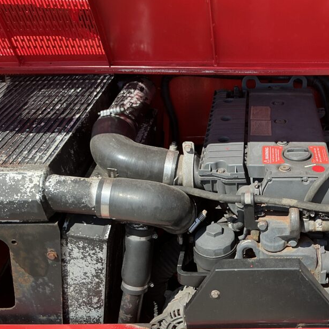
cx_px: 266
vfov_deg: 40.7
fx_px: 441
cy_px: 199
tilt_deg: -28.9
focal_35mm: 41
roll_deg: -0.9
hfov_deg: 39.2
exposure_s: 1/635
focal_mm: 3
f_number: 1.8
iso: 25
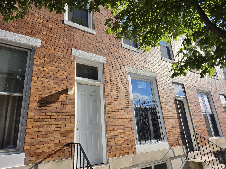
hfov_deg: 73.9
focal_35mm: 23
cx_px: 113
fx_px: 150
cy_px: 84
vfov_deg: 58.9
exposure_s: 1/3531
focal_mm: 5.4
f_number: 1.8
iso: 80
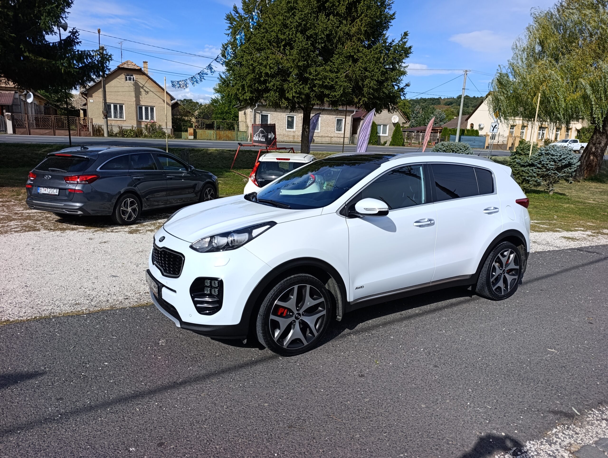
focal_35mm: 23
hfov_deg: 73.8
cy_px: 229
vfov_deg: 59.0
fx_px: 405
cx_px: 304
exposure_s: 1/1041
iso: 50
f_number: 1.6
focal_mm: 6.14
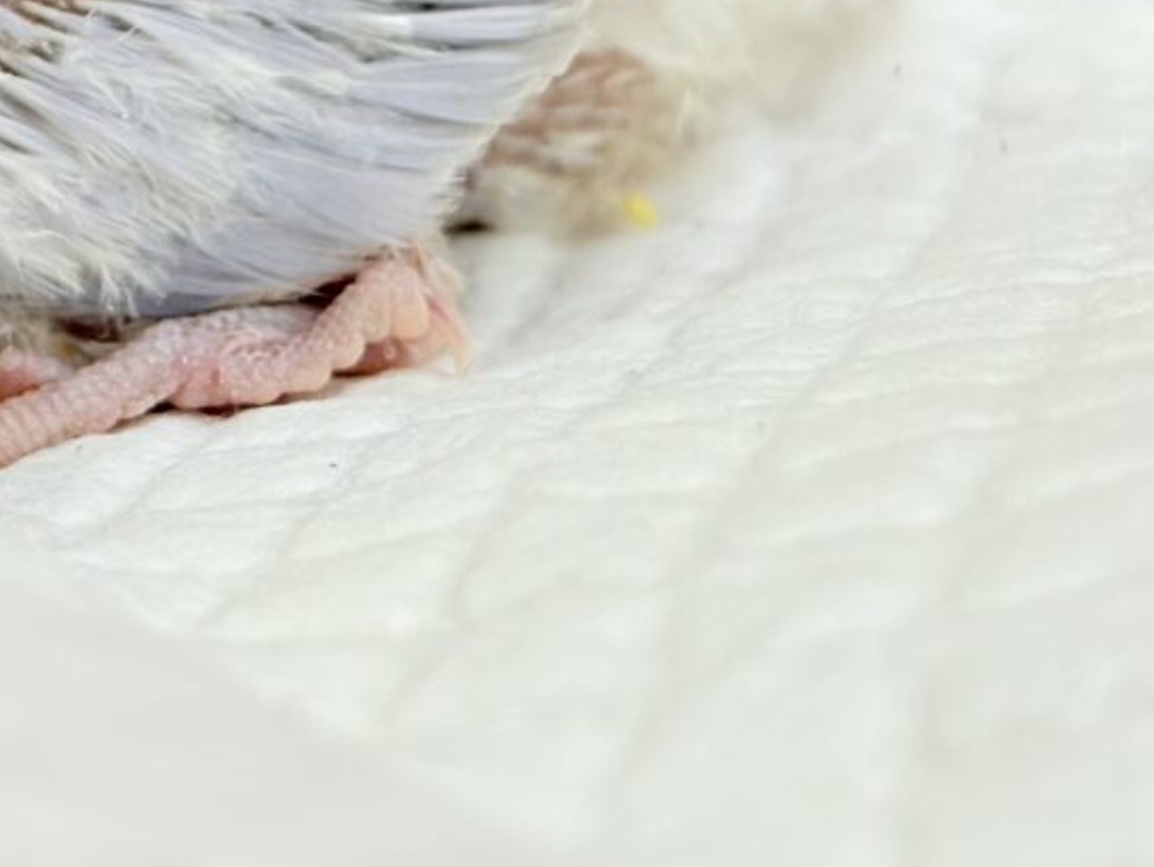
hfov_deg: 16.9
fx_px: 3803
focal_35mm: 114
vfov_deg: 12.9
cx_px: -2
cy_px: 13
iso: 80
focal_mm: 5.96
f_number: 1.6
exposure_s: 1/100
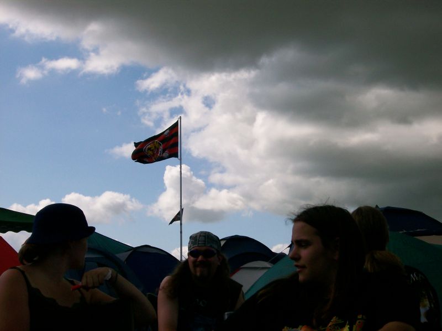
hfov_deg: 27.8
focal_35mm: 70
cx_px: 221
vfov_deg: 21.0
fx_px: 893
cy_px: 166
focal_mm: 11.6
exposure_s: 1/867
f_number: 6.7
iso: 80
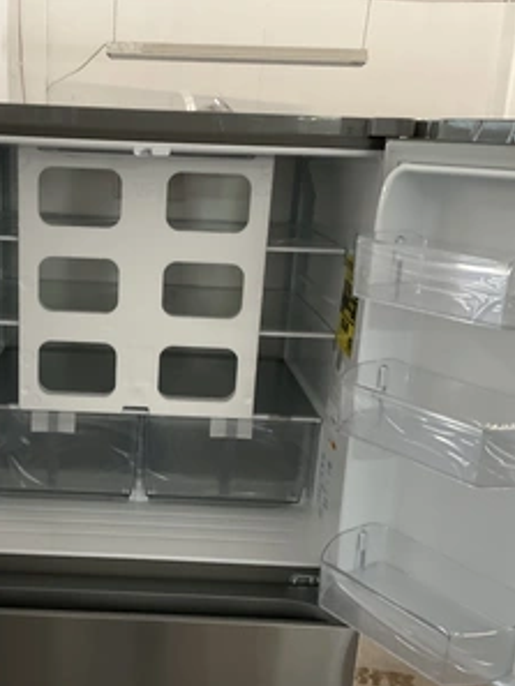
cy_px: 344
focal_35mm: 39
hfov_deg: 36.1
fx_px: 773
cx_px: 136
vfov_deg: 47.8
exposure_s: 1/60
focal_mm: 3
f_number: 1.8
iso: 100
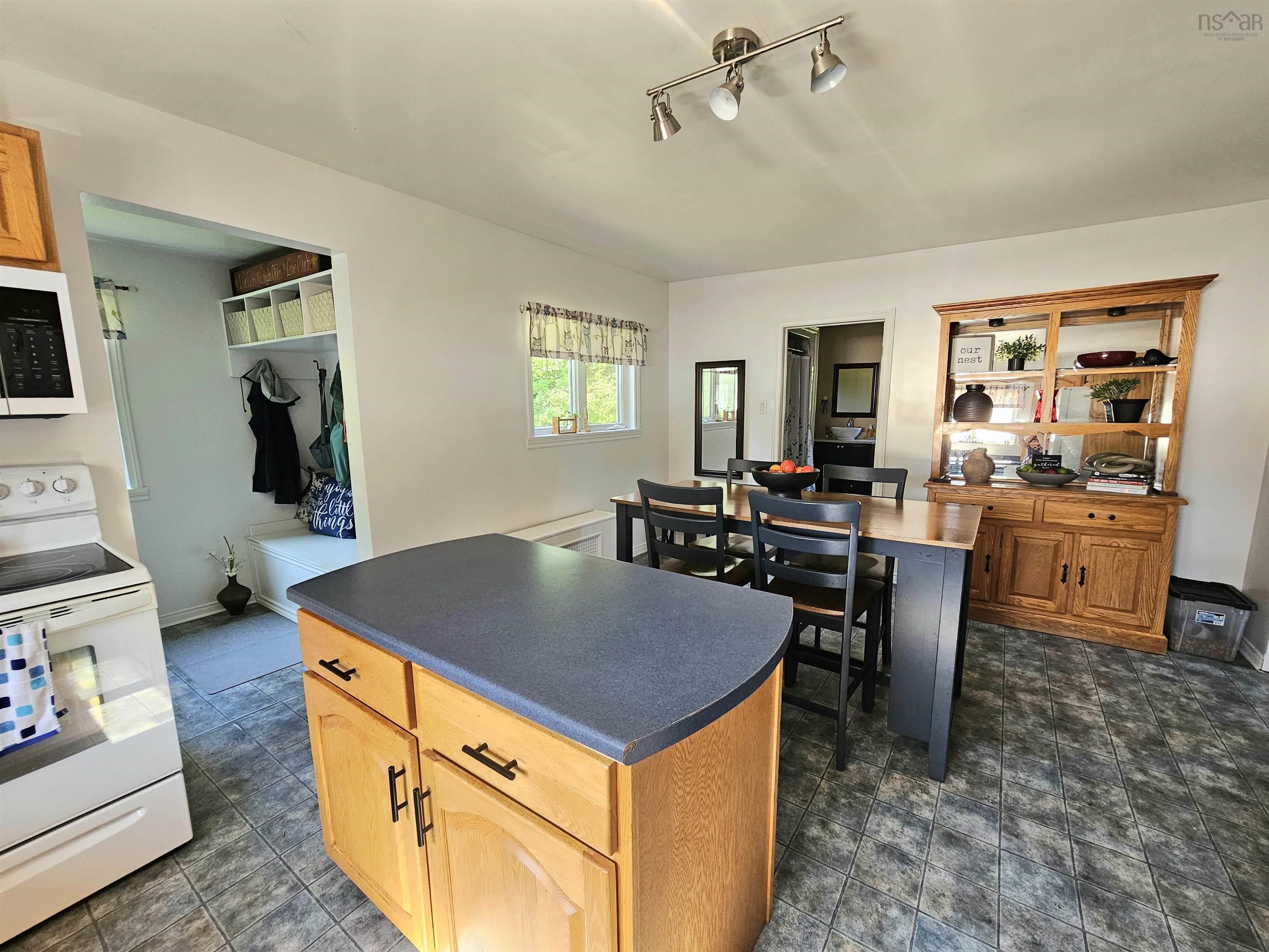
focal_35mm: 13
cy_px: 476
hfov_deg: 106.2
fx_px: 477
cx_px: 634
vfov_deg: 89.9
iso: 125
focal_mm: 2.2
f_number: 2.2
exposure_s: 1/60.2
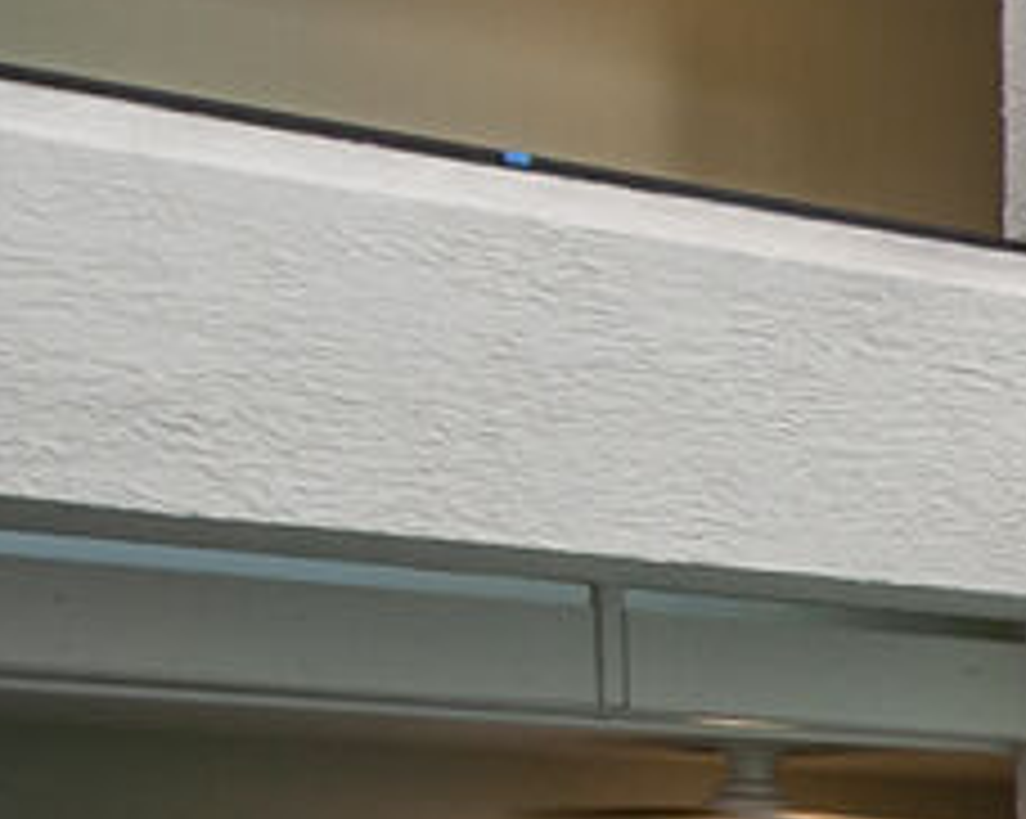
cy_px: 1017
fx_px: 3883
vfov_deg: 11.8
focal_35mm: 128
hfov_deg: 8.7
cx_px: 3870
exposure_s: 1/13
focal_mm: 18
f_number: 11
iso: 400
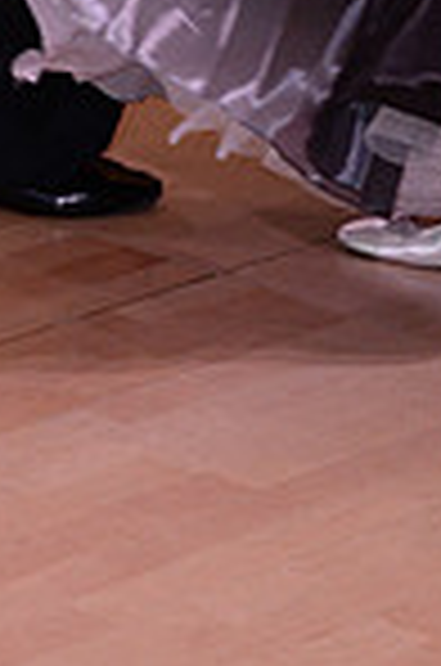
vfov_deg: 7.3
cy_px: -603
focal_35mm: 274
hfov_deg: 5.0
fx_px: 5058
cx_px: 434
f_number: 7.1
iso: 2000
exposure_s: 1/250
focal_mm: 70
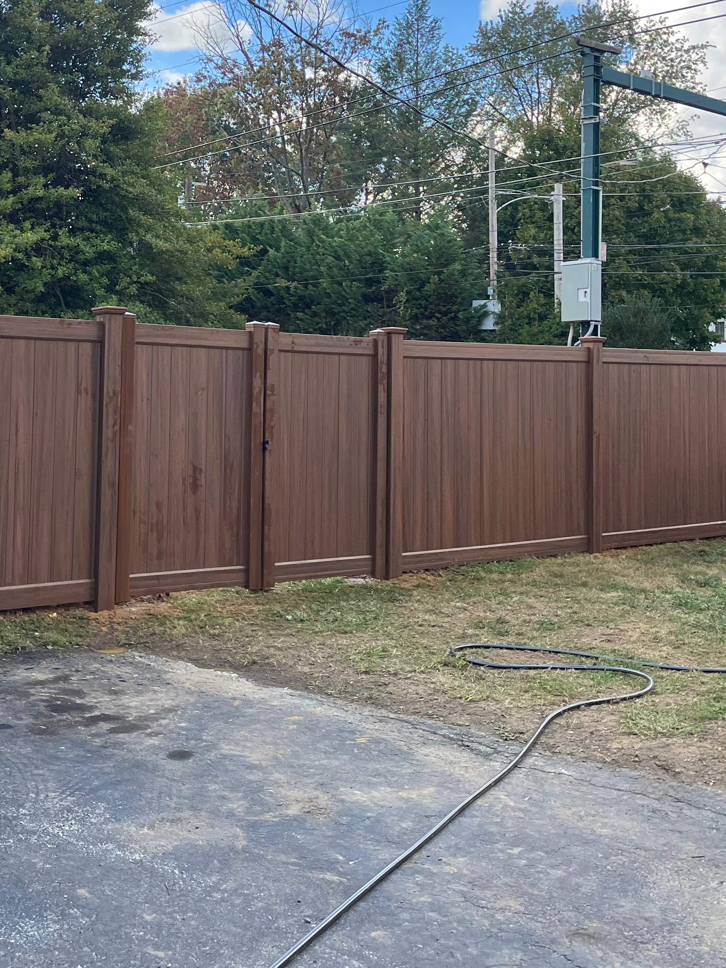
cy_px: 357
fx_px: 1259
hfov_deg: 32.1
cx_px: 320
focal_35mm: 45
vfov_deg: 41.7
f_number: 1.6
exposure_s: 1/639
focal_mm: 5.1
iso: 50
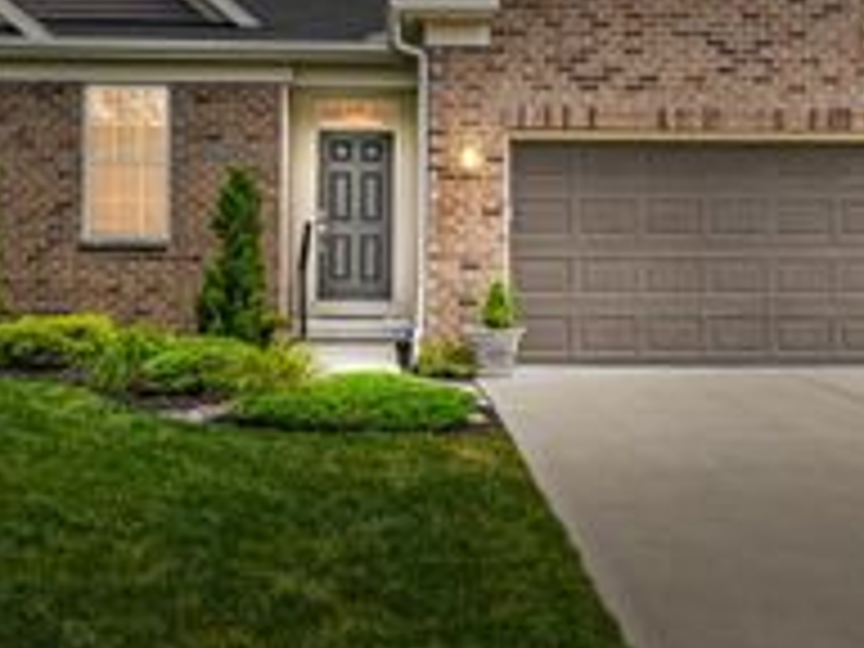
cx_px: 392
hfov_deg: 46.7
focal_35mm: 40
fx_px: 998
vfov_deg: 34.7
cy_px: 119
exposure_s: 1/640
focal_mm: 16
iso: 100
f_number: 5.6
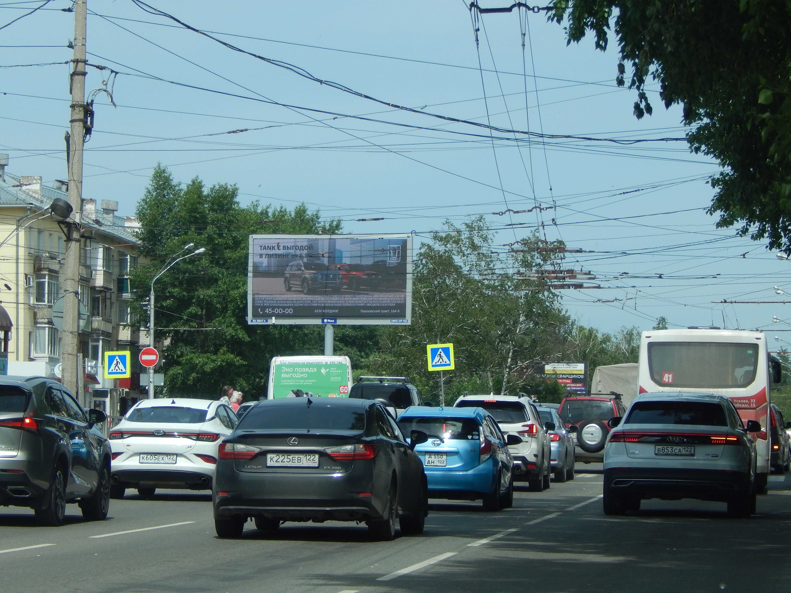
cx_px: 396
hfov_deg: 12.2
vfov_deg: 9.2
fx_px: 3702
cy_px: 296
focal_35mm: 162
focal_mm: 28.7
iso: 125
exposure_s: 1/640
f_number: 5.1
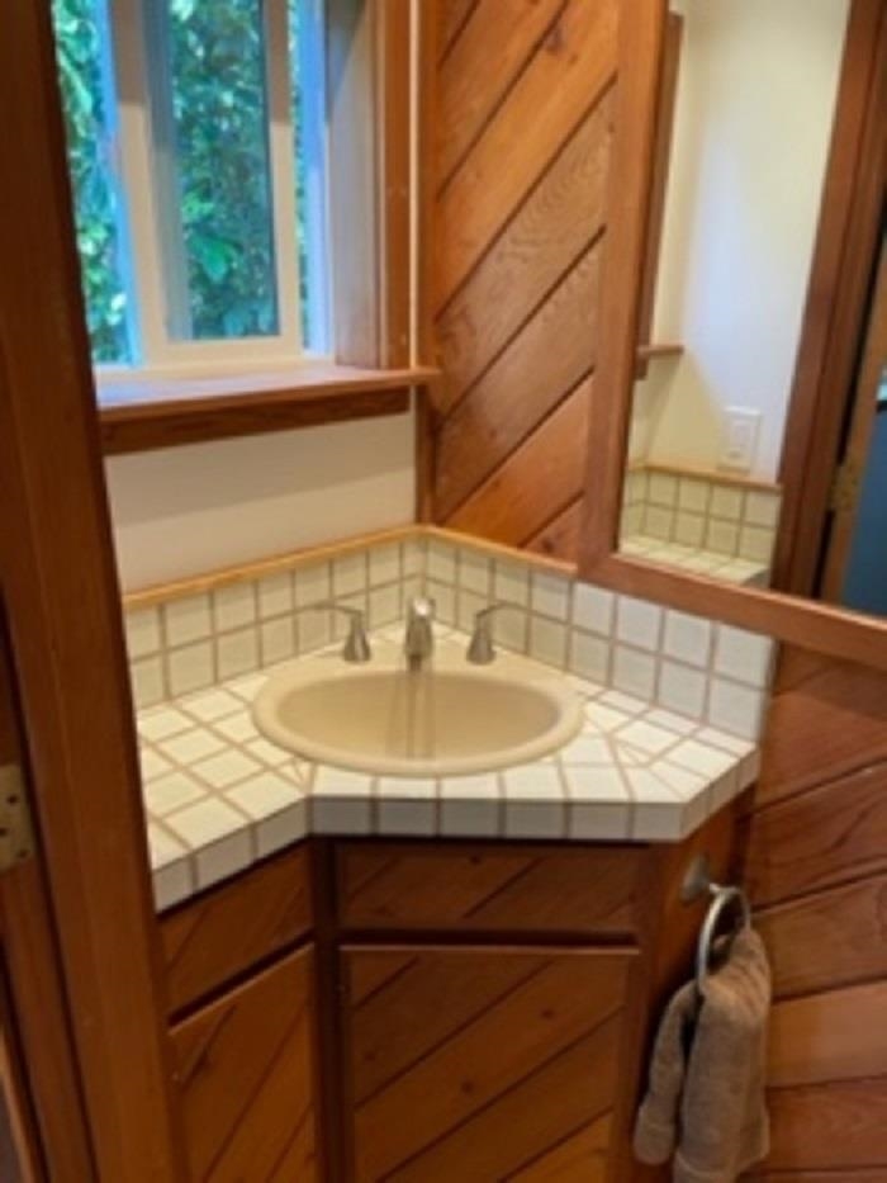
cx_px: 444
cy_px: 592
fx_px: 888
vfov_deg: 67.3
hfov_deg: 53.1
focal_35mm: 26
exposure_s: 1/60
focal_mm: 4.2
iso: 80
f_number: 1.6
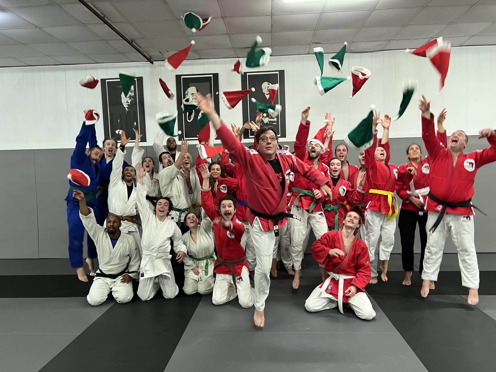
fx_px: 373
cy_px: 186
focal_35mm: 26
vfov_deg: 53.1
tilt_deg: -3.8
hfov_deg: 67.3
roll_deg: +1.4
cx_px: 248
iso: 160
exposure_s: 1/50
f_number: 1.5
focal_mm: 5.7
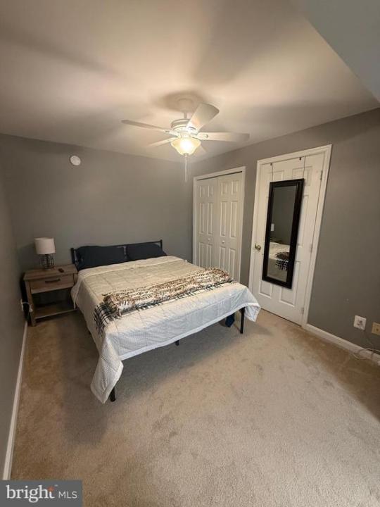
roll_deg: -0.1
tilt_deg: -12.0
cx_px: 190
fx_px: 205
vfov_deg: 102.1
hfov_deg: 85.7
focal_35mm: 14
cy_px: 254
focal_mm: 2.22
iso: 400
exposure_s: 1/60
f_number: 2.2
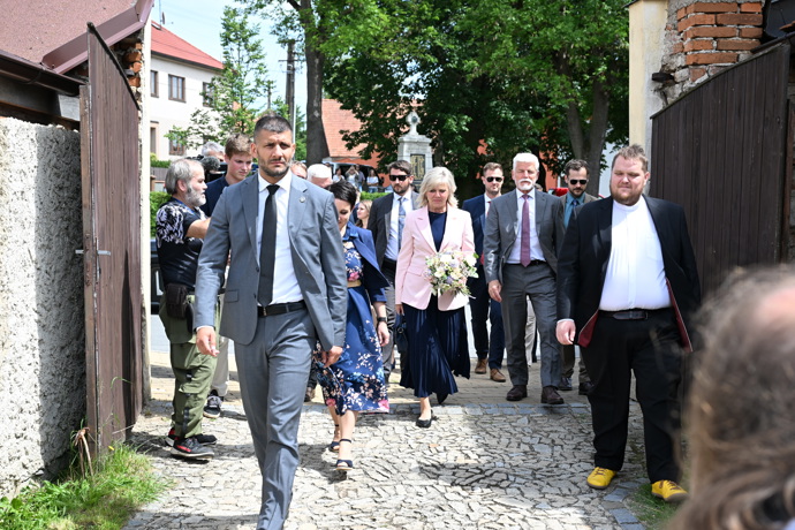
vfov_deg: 30.5
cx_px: 398
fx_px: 972
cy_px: 265
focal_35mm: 44
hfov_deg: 44.5
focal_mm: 44
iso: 400
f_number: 5.6
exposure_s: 1/800
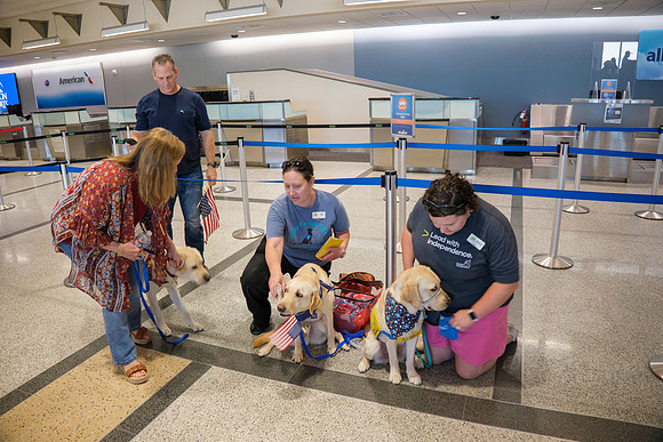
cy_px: 221
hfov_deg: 73.7
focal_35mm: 24
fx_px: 442
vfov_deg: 53.2
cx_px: 332
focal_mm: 16
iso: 800
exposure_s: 1/40
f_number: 4
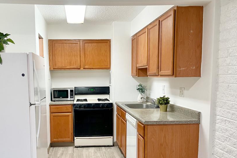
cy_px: 101
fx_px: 224
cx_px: 91
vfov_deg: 38.6
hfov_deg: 55.2
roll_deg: +1.0
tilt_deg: -5.8
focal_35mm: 34
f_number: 1.6
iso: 125
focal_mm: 4.2
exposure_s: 1/60
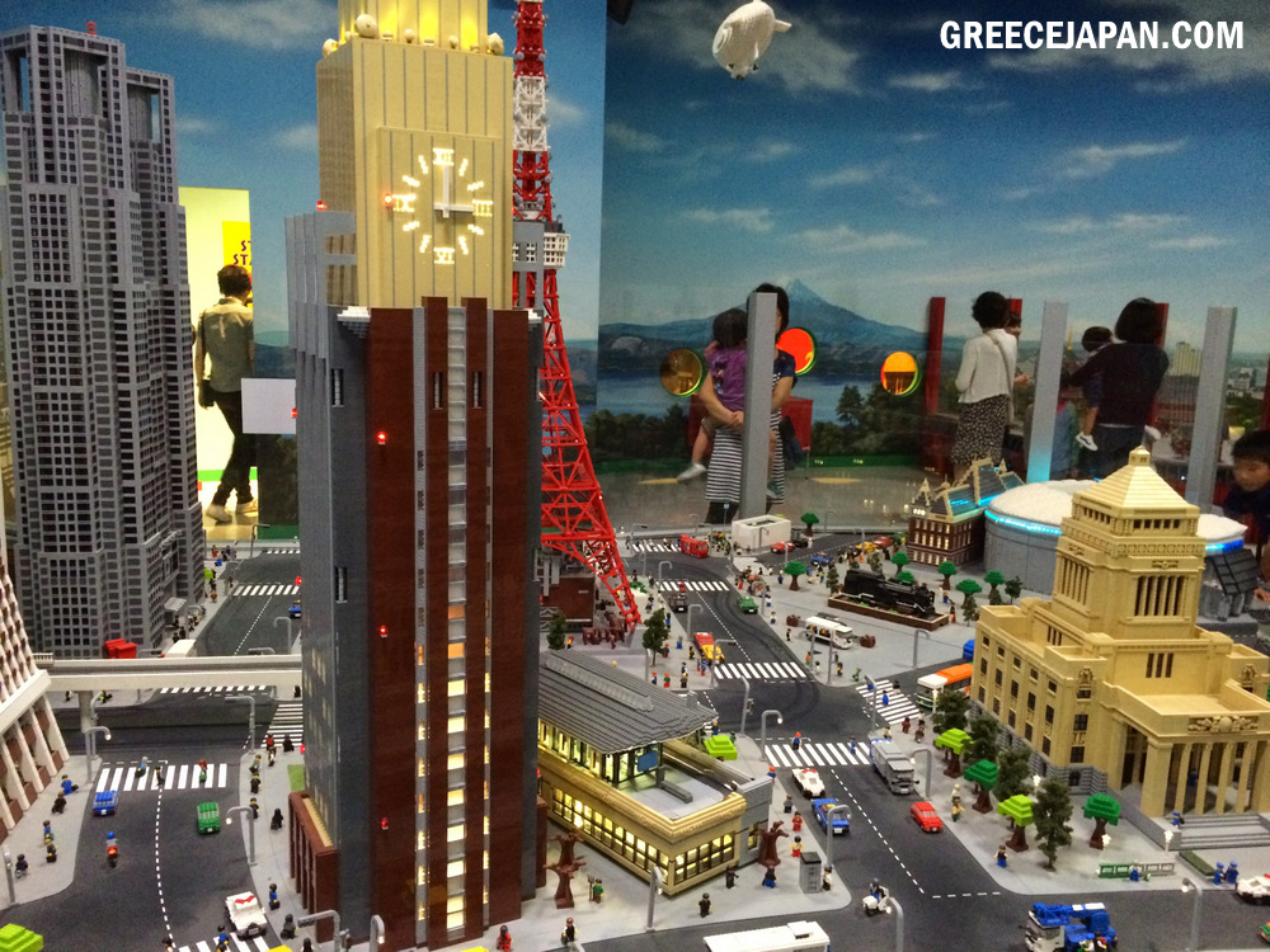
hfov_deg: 60.0
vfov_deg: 46.8
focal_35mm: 30
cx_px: 635
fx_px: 1101
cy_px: 476
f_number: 2.2
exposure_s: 1/15
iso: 400
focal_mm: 4.12
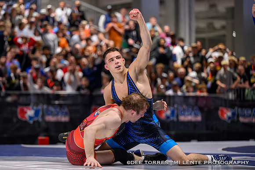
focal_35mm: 144
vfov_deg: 9.5
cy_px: 89
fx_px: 1023
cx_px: 115
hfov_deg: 14.2
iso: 10000
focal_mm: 130
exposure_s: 1/800
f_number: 2.8
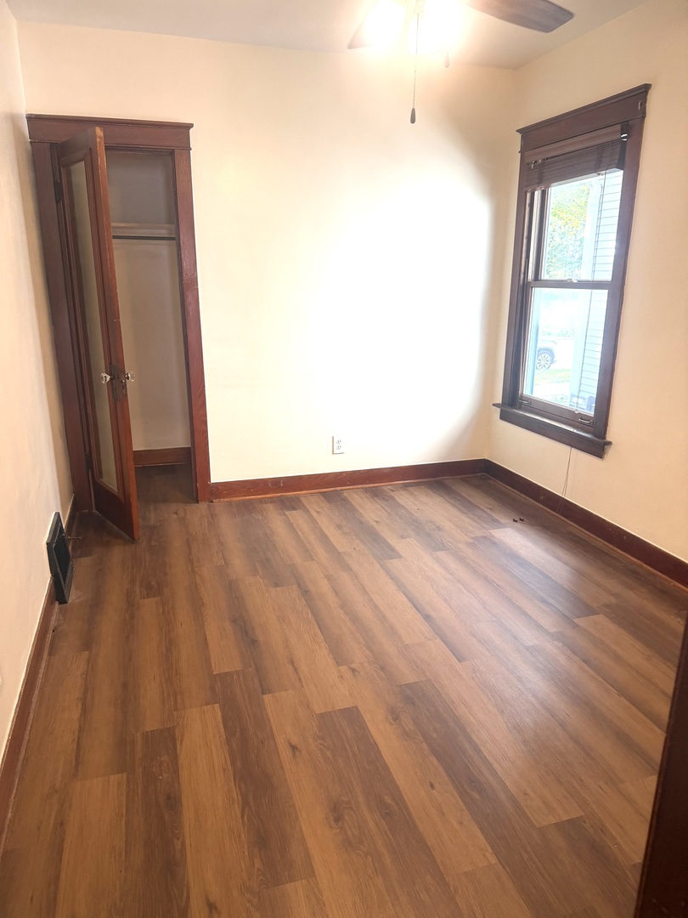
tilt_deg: -13.4
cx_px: 344
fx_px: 636
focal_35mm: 24
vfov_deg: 71.6
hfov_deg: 56.8
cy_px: 459
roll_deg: -1.5
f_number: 1.78
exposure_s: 1/120
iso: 125
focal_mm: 6.76
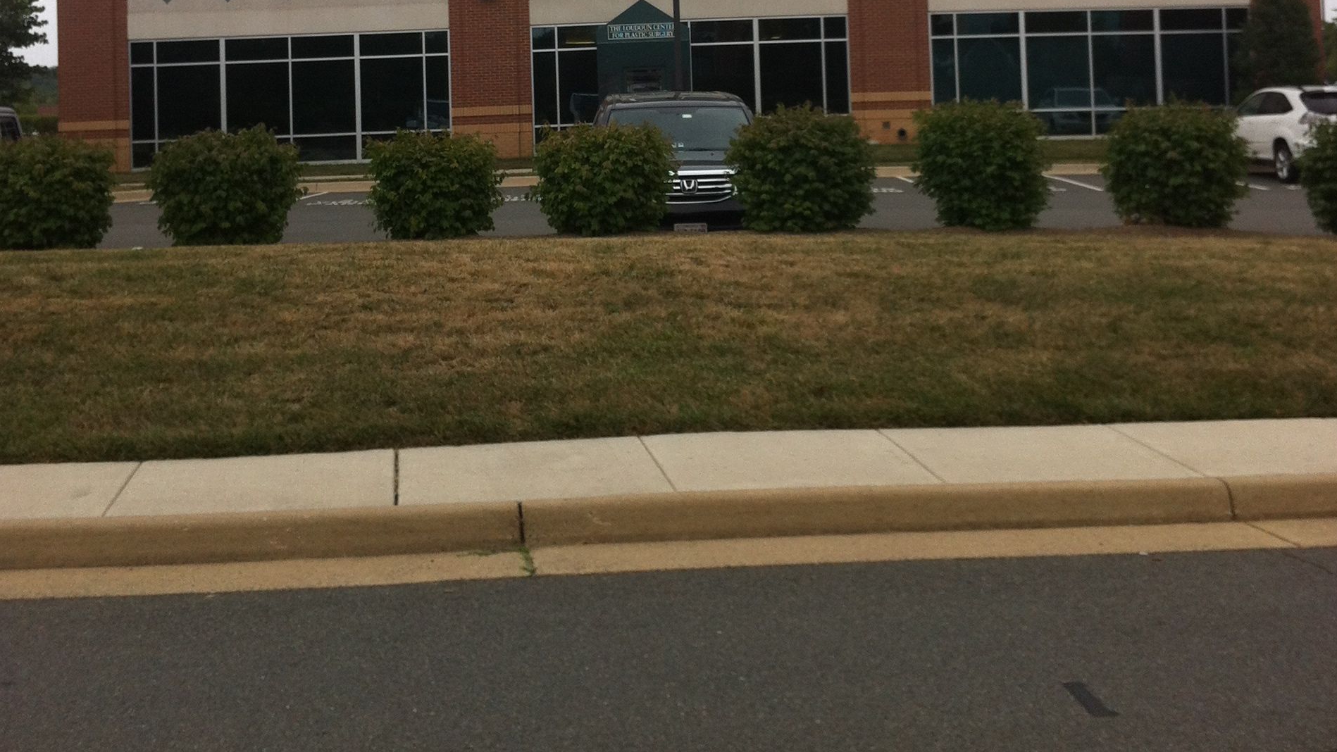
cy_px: 54
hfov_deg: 39.9
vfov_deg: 22.4
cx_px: 659
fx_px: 1844
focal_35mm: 52
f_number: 2.8
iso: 80
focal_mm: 3.85
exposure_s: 1/487
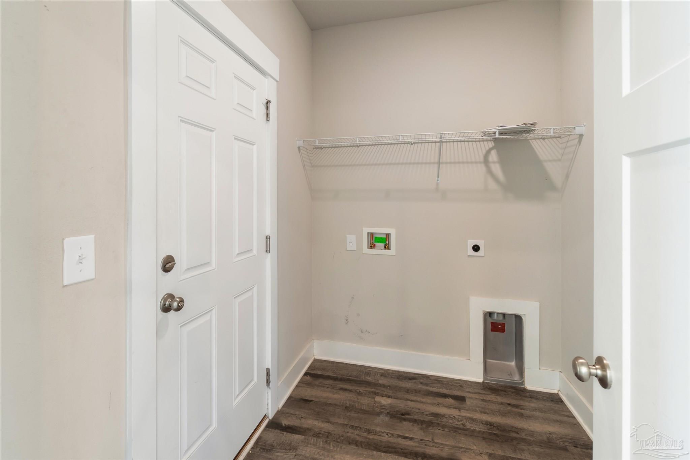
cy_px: 230
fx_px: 287
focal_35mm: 15
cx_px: 345
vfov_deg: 77.3
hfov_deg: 100.4
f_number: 9
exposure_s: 1/1.67
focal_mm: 10
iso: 320
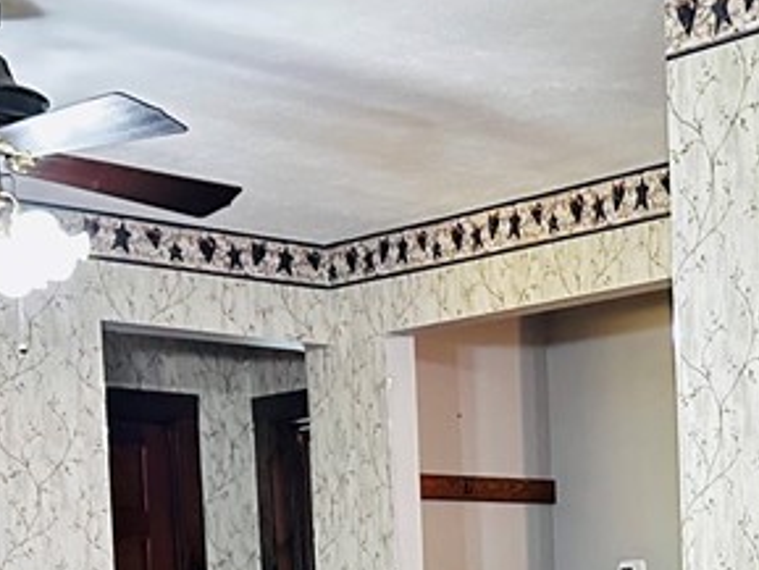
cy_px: 770
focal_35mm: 92
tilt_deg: -4.3
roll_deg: +1.9
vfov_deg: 15.2
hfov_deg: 20.4
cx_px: 822
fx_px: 2018
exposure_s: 1/40
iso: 640
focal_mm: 5.7
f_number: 1.5
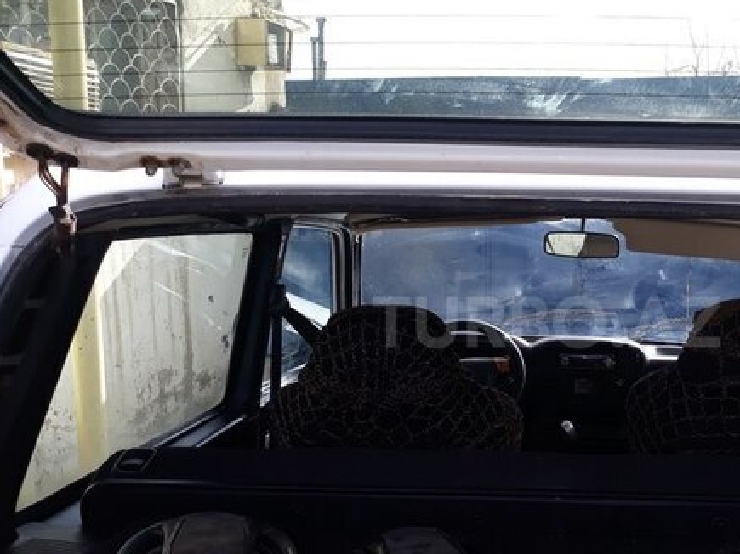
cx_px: 546
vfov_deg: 35.0
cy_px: 322
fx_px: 876
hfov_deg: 44.4
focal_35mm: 41
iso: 40
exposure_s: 1/444
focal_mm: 3.71
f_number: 1.7
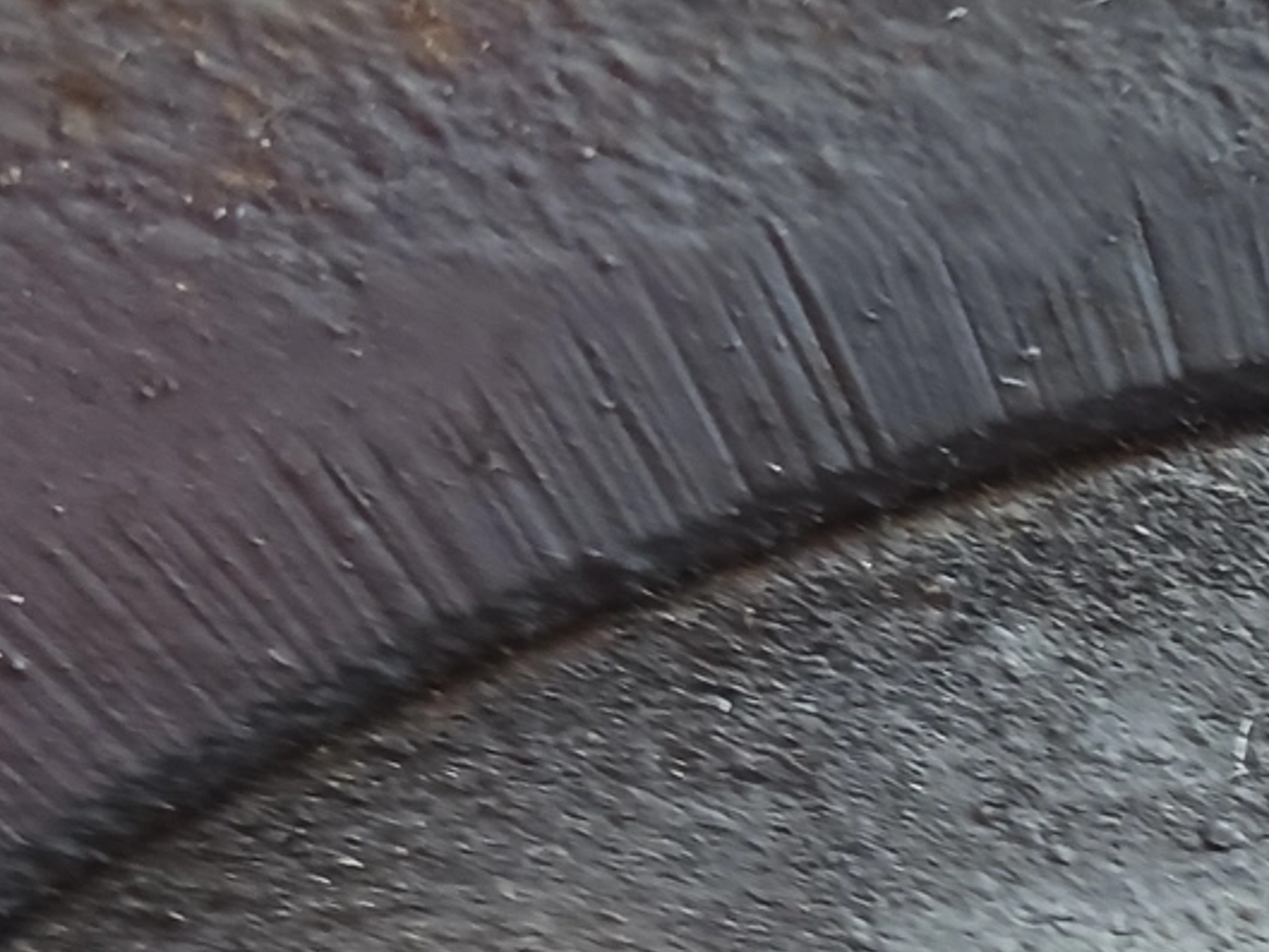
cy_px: 1134
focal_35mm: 102
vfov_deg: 14.1
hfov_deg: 16.9
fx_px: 3740
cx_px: 2046
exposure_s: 1/50
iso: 200
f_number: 1.8
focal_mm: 4
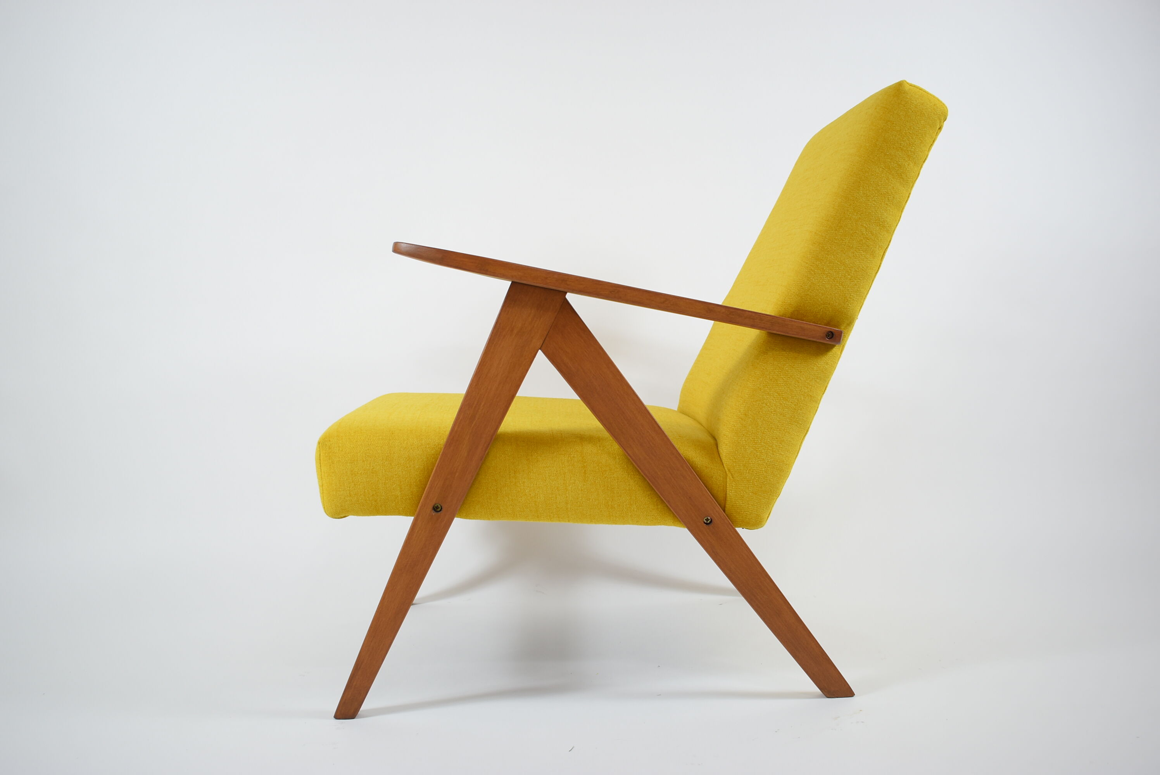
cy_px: 388
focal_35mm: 36
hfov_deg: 53.1
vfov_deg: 36.9
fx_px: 1161
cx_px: 580
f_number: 4
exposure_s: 1/20
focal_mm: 24
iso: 100
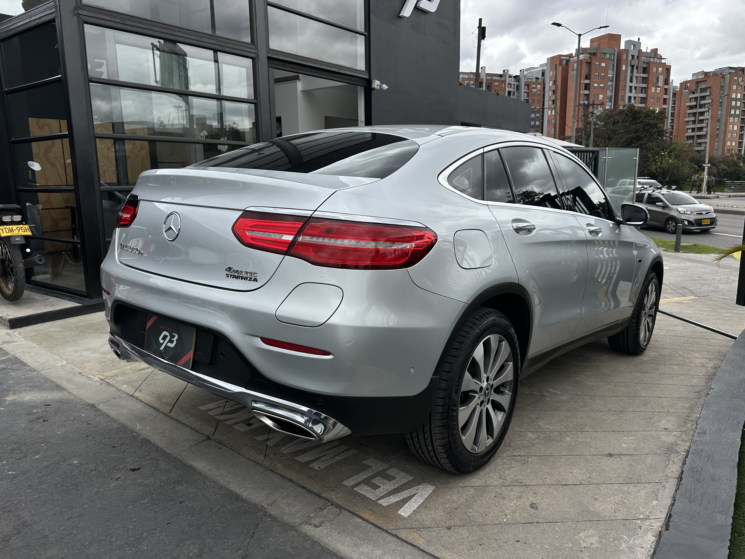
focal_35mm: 25
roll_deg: +0.0
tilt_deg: -11.0
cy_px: 282
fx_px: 538
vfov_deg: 54.9
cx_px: 368
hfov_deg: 69.4
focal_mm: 6.86
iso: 80
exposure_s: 1/3717
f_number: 1.78
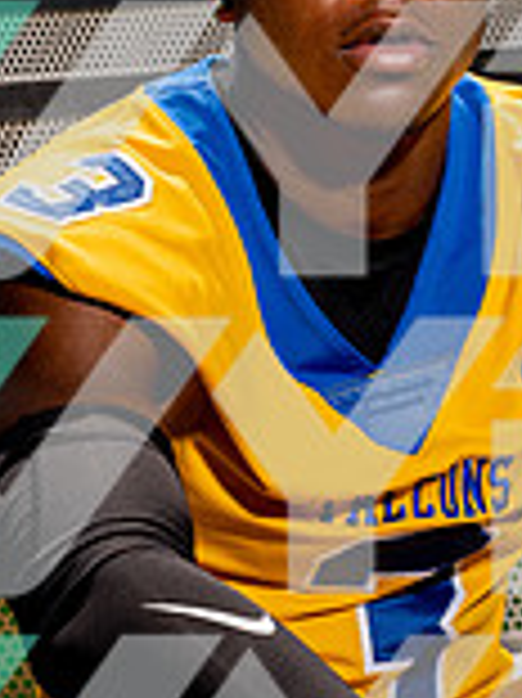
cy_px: 459
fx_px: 2698
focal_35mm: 134
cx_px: 441
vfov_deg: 14.7
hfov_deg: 11.0
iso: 100
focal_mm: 48
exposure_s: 1/250
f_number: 8
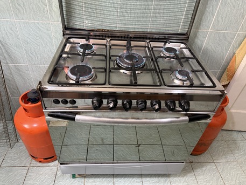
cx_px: 123
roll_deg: -5.4
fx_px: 171
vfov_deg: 56.8
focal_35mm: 24
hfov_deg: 71.6
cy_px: 92
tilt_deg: -38.3
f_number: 1.78
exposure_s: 1/60
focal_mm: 6.76
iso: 250
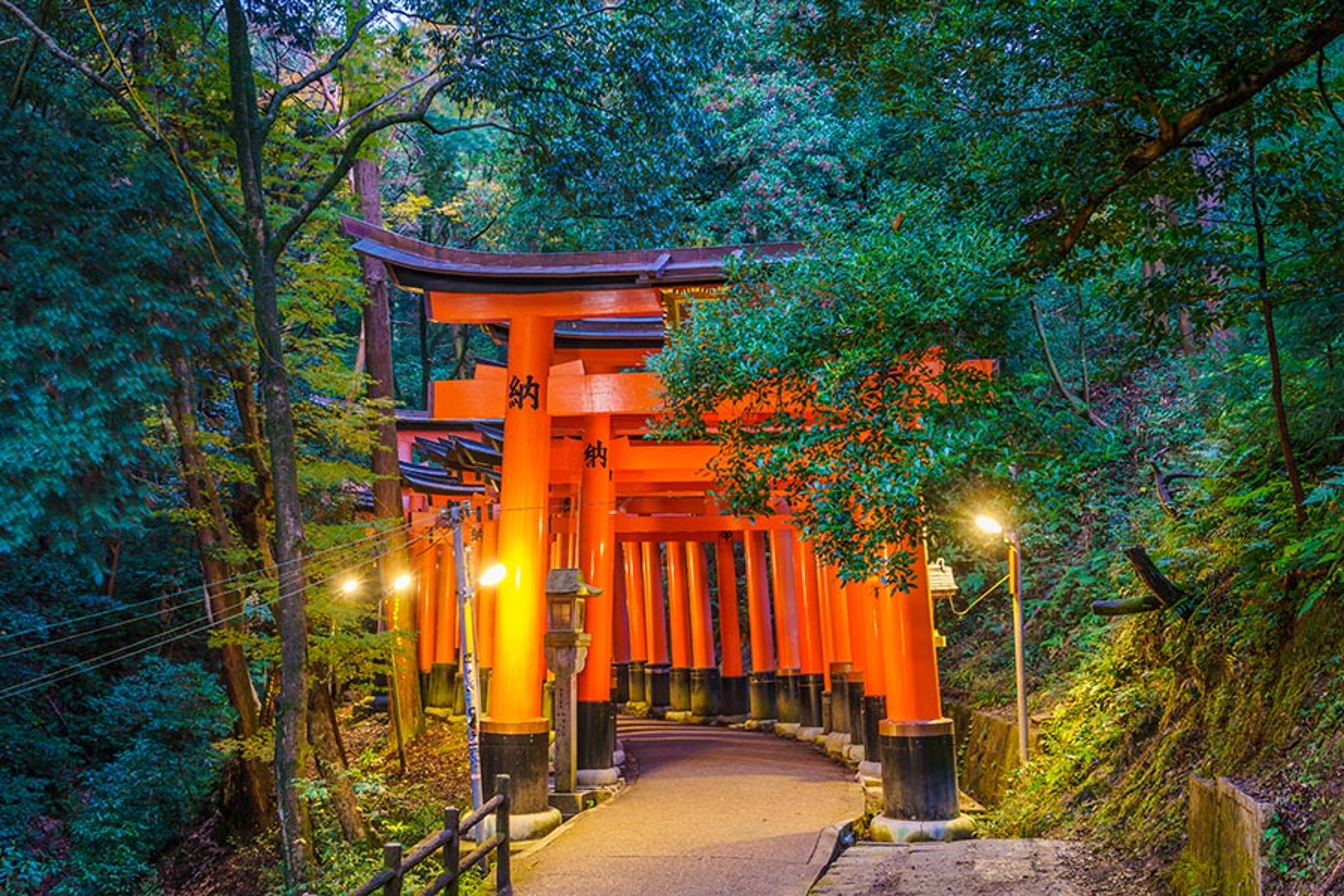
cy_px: 448
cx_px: 672
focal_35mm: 37
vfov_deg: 35.9
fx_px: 1381
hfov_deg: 51.9
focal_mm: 37
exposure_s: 20
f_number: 8
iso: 160
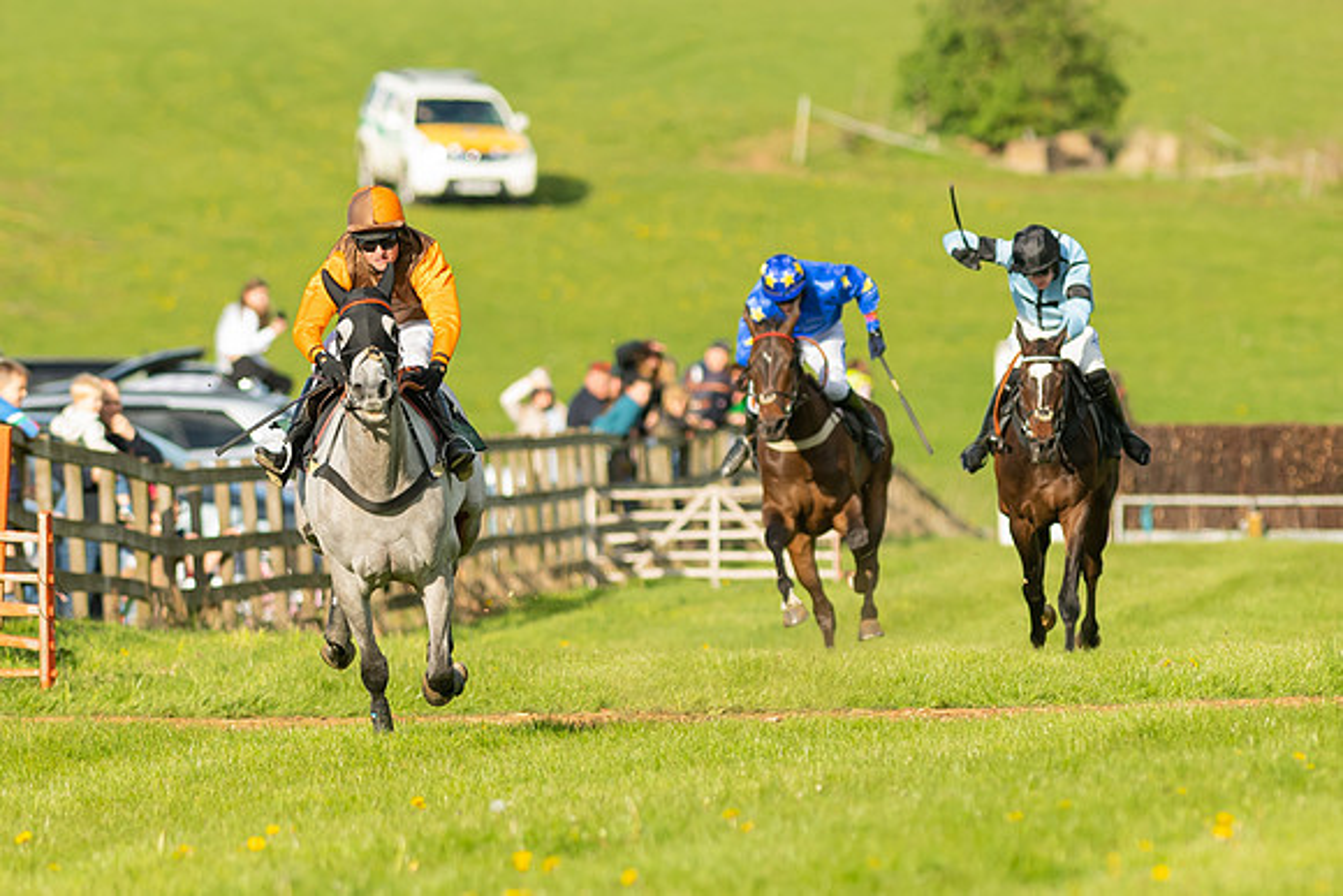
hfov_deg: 2.9
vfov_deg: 1.9
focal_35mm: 713
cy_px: 590
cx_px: 630
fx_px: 26622
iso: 400
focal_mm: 300
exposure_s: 1/2000
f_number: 5
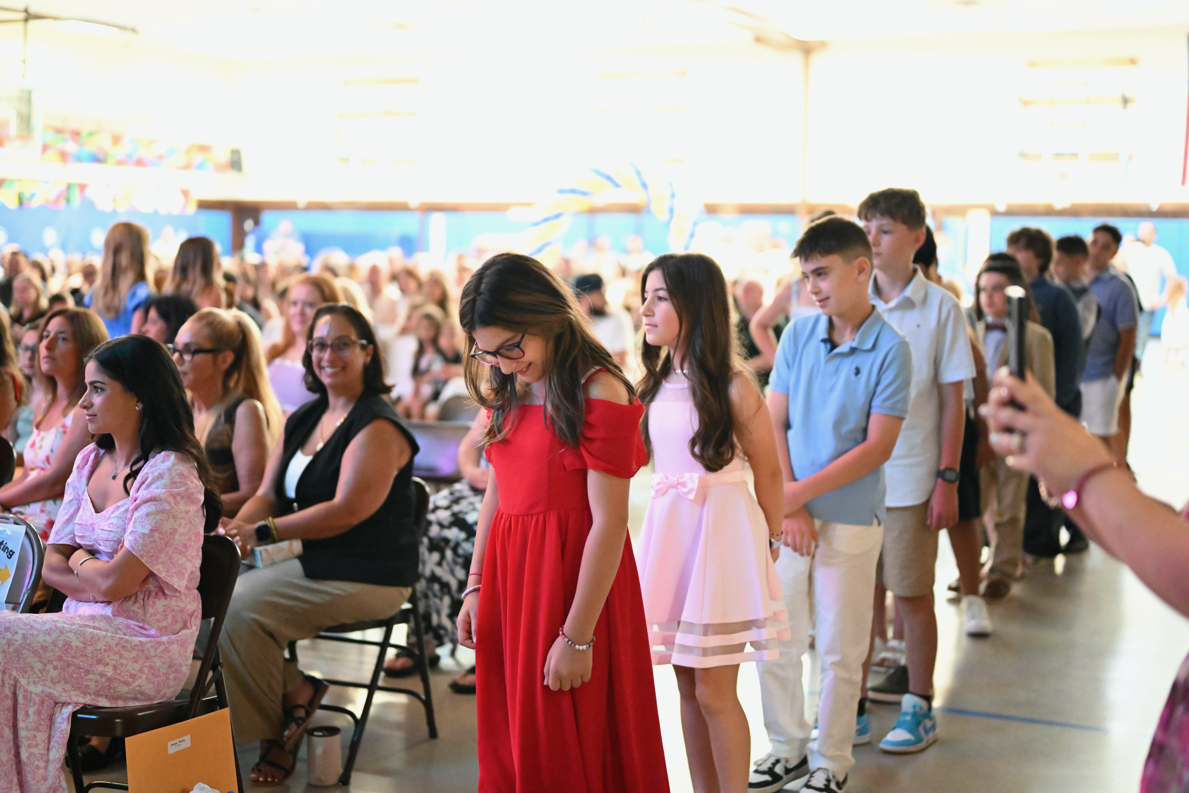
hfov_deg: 39.6
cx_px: 594
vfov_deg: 27.0
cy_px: 396
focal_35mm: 50
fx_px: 1651
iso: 12800
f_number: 1.8
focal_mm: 50
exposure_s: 1/250
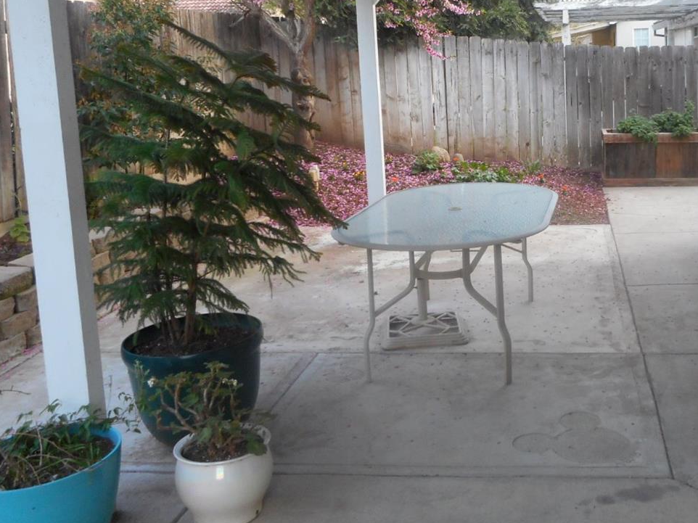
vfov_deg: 36.2
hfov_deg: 46.5
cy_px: 150
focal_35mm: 39
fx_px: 786
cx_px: 507
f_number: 3.7
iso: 160
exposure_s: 1/30
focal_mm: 4.5
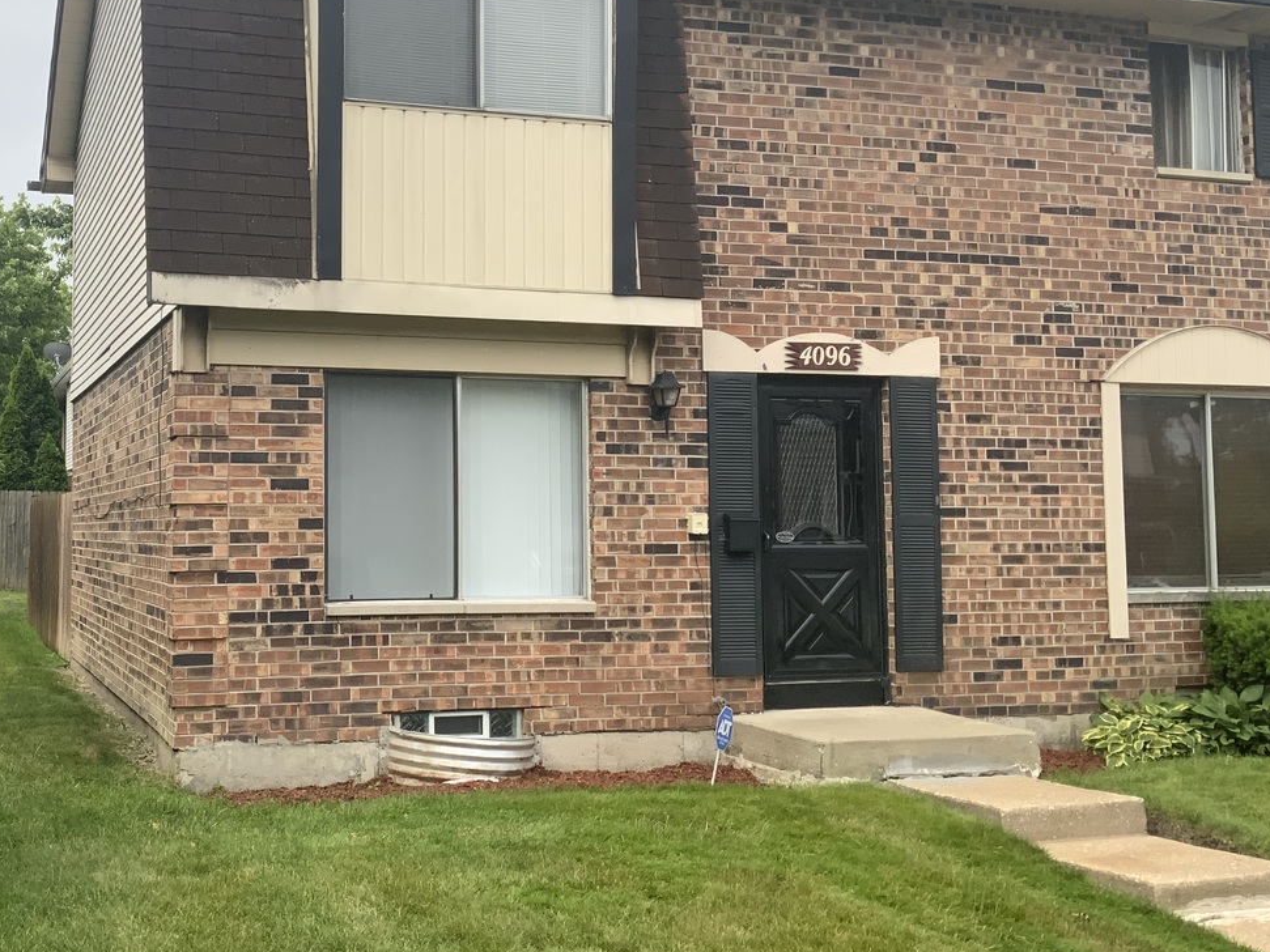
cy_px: 416
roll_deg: -1.0
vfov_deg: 33.5
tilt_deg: +2.6
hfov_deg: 43.1
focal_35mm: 43
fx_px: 1577
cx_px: 398
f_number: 1.8
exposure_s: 1/1121
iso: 16
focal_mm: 3
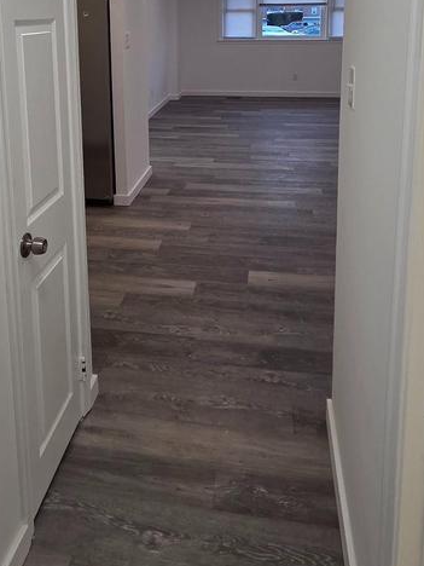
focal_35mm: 30
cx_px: 168
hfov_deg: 46.5
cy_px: 96
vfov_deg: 54.8
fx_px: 490
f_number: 2.2
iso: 125
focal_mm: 2.2
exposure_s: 1/120
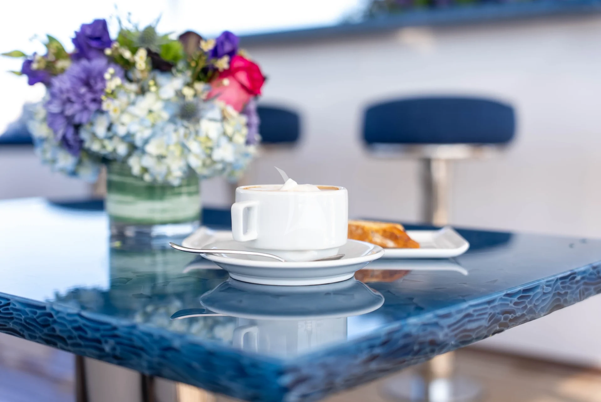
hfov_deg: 39.7
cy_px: 201
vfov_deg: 27.1
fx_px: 833
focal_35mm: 50
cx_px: 300
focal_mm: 49.9
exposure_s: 1/320
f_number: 2.8
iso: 100
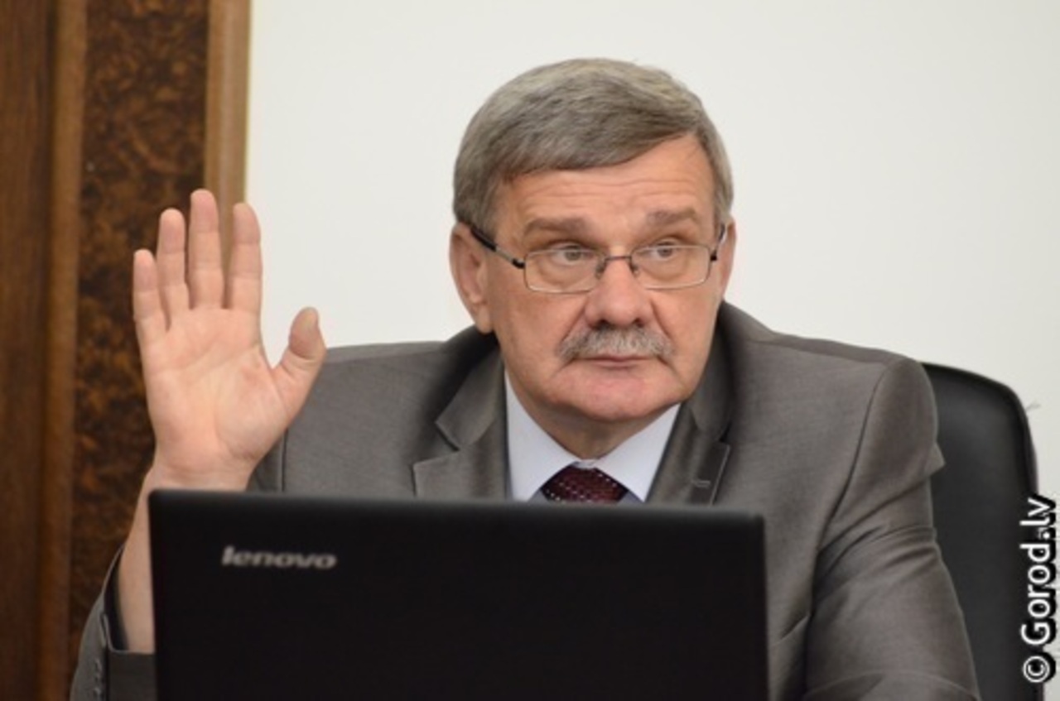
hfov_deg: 6.9
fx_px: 8813
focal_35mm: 300
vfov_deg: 4.6
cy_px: 350
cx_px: 530
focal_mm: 200
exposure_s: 1/250
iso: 3200
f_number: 4.8
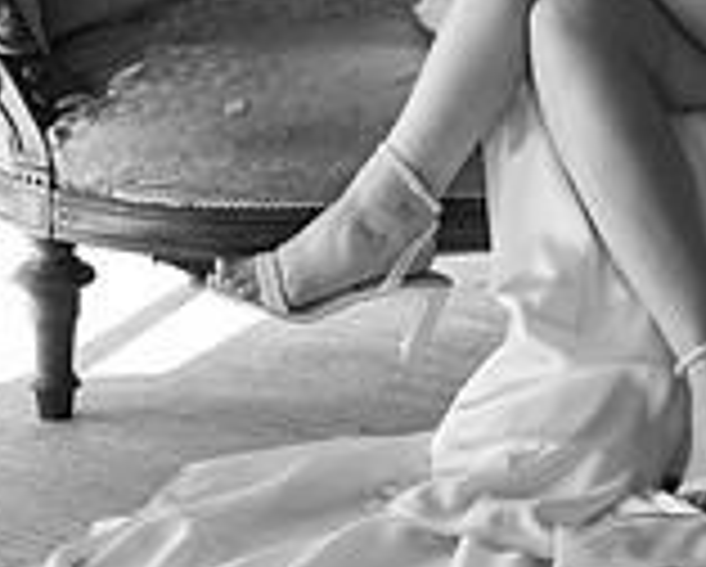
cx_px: 693
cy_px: -83
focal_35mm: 180
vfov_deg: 8.5
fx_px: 3766
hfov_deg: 10.6
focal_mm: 52
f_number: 2.5
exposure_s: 1/1000
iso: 400
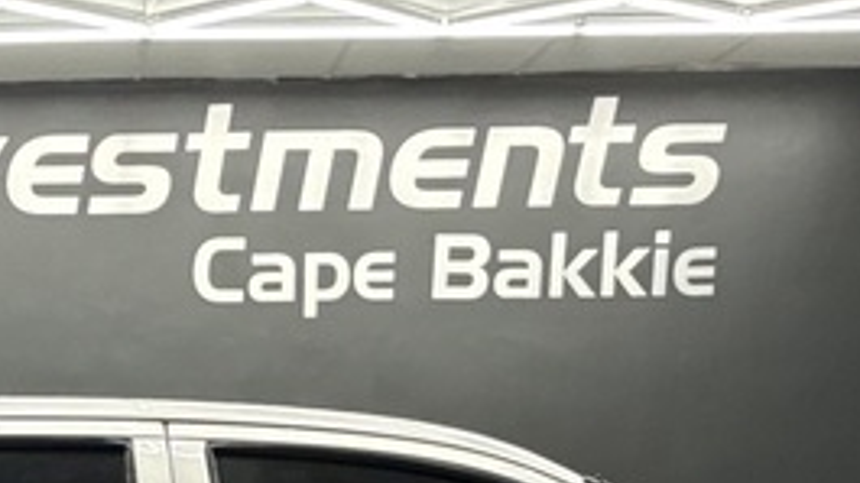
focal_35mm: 59
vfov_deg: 17.7
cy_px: 781
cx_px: 26
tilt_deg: -9.6
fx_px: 1345
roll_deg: +0.5
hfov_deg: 32.9
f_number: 2.2
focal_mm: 2.22
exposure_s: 1/100
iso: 200
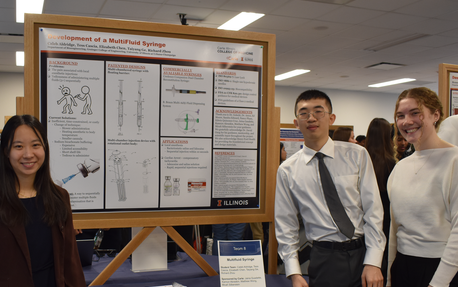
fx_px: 512
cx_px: 176
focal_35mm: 41
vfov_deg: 30.9
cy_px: 200
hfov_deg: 47.8
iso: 560
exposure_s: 1/60
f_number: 4
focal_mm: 18
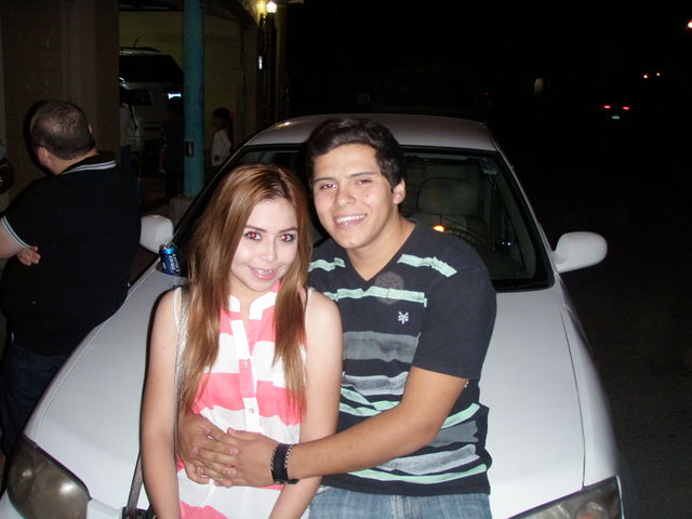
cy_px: 260
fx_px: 760
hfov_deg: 49.0
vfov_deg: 37.7
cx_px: 346
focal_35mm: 38
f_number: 3.5
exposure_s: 1/30
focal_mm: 6.7
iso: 200
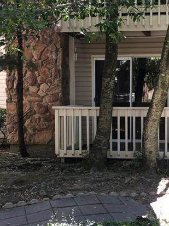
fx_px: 352
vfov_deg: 35.5
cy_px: 106
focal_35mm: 54
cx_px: 138
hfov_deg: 26.5
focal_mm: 4.15
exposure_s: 1/120
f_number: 2.2
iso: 25
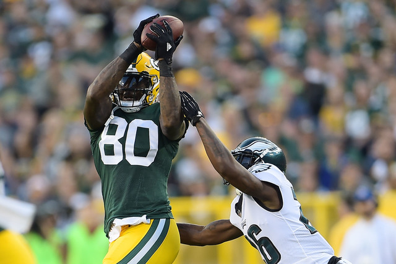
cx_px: 198
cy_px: 132
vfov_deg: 3.4
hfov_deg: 5.2
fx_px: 4398
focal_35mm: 400
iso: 1000
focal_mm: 400
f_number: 2.8
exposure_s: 1/1000
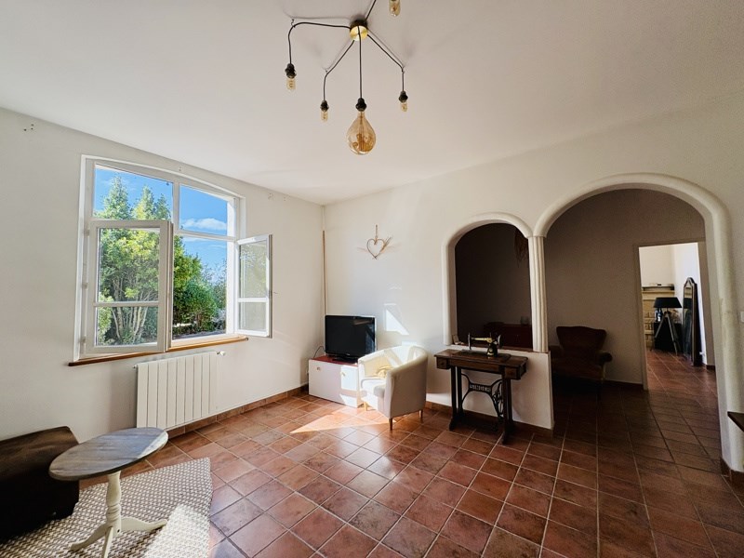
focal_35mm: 14
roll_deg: +0.8
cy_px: 279
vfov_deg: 85.7
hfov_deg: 102.1
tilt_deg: +3.8
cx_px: 372
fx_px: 301
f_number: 2.2
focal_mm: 2.22
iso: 64
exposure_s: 1/383
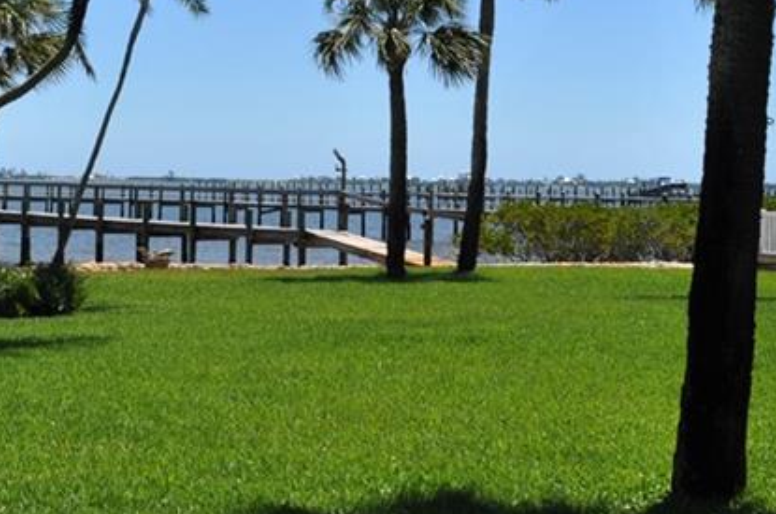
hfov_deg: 26.1
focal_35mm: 74
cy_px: -70
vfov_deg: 17.6
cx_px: 19
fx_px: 1592
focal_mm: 20
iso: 200
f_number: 10
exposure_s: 1/400
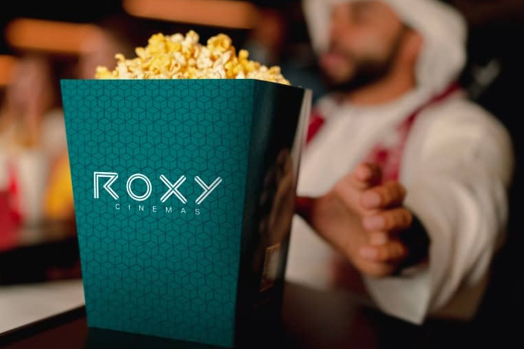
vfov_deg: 24.5
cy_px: 123
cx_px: 138
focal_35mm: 55
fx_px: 800
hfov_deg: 35.5
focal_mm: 35
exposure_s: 1/125
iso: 500
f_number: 1.4
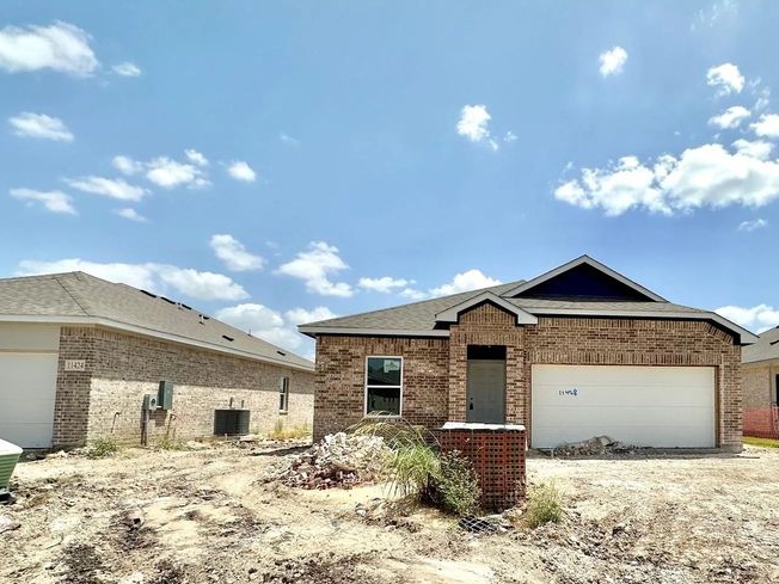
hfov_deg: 73.3
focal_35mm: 22
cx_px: 540
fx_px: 495
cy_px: 381
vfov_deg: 59.9
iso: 40
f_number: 2.2
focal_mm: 2.22
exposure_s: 1/2959
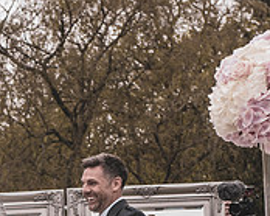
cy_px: 274
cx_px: -62
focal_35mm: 194
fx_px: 1549
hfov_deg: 9.8
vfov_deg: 7.9
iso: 500
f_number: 5.6
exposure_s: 1/1000
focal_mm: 62
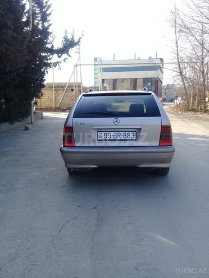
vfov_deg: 58.4
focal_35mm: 31
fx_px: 250
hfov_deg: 45.4
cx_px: 104
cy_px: 139
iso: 50
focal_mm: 3.3
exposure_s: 1/344
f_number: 2.2
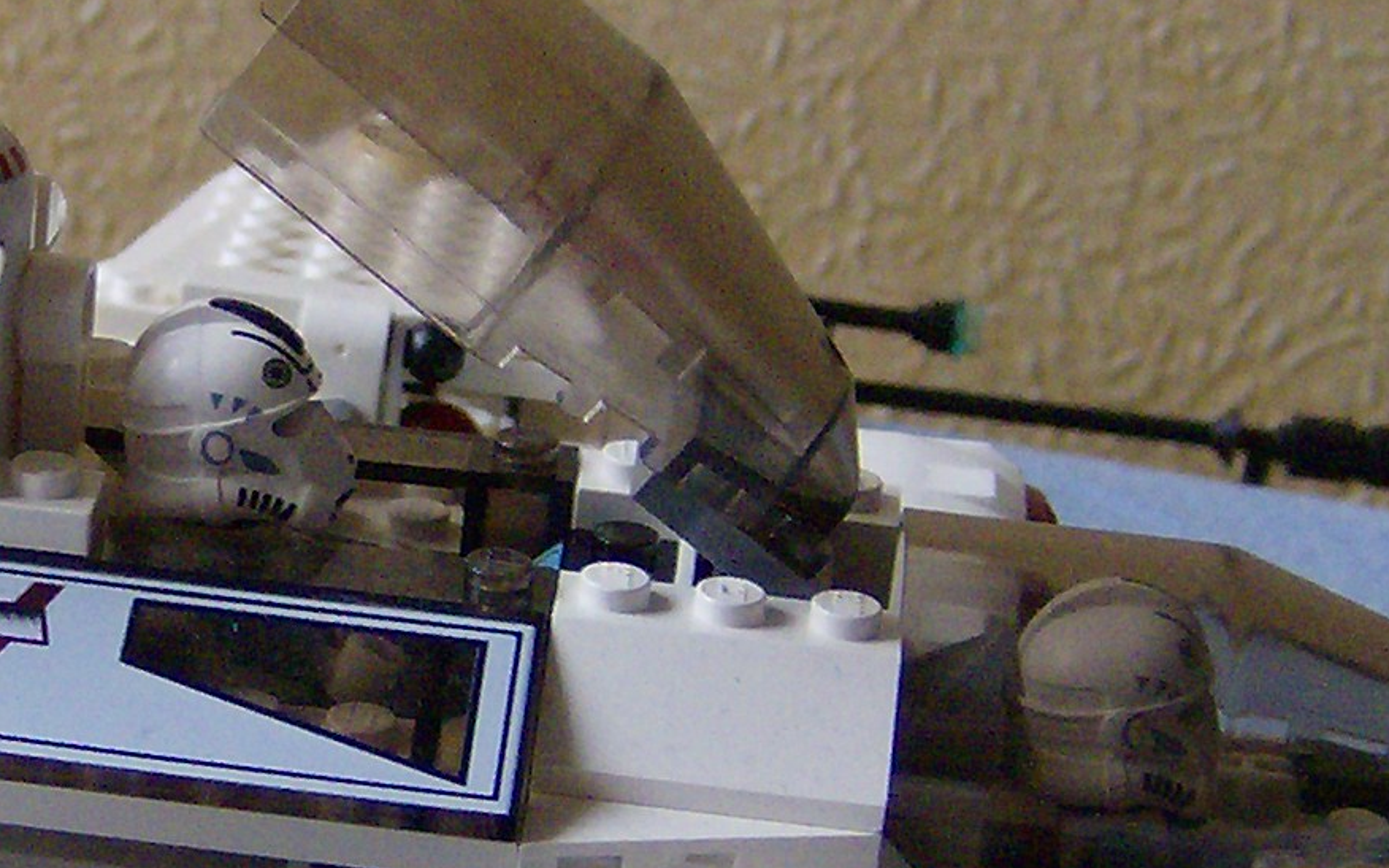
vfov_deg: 11.7
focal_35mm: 112
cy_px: 527
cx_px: 290
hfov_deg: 18.4
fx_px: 4239
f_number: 2.8
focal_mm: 6
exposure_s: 1/43.7
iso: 200
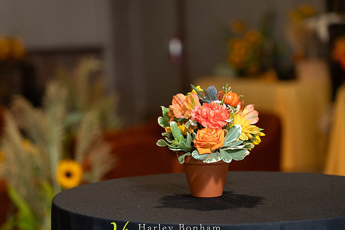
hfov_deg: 17.5
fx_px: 1121
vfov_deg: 11.7
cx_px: 165
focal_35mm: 117
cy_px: 125
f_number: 4
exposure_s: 1/160
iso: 3200
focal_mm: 105
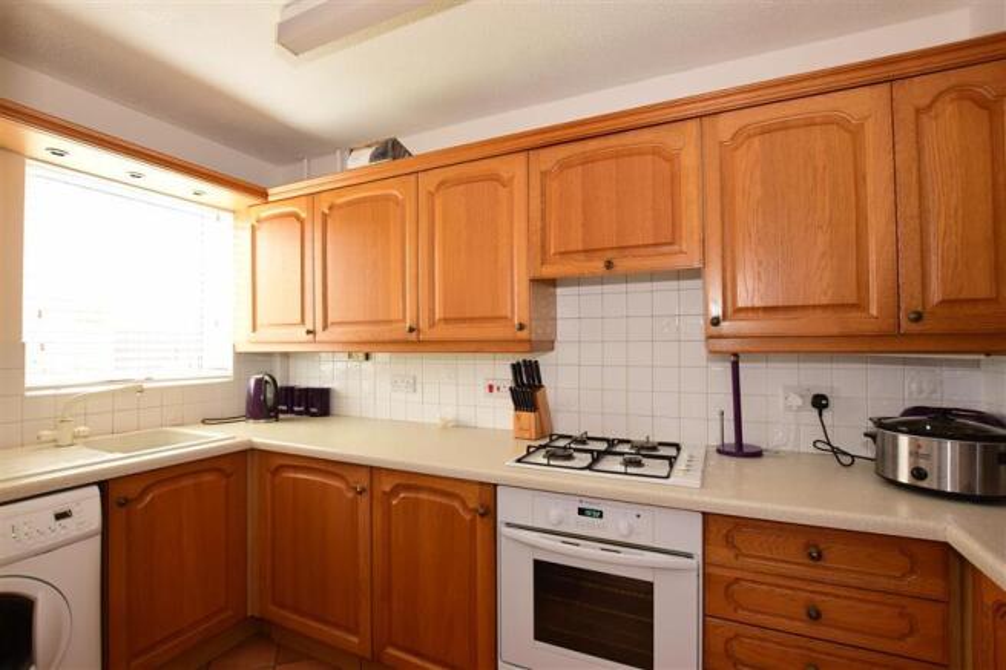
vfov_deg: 77.3
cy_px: 335
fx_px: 419
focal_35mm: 15
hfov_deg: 100.4
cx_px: 503
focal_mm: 10
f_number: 5
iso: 200
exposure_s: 1/20
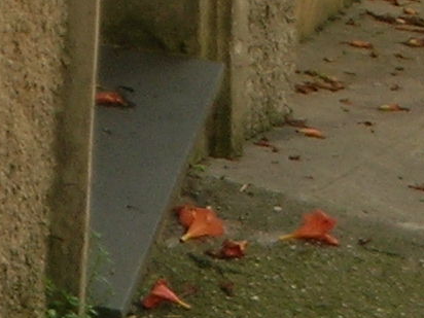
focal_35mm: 566
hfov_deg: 3.5
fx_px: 6933
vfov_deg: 2.6
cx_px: 33
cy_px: 872
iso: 50
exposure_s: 1/97.2
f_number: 4.9
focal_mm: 17.1
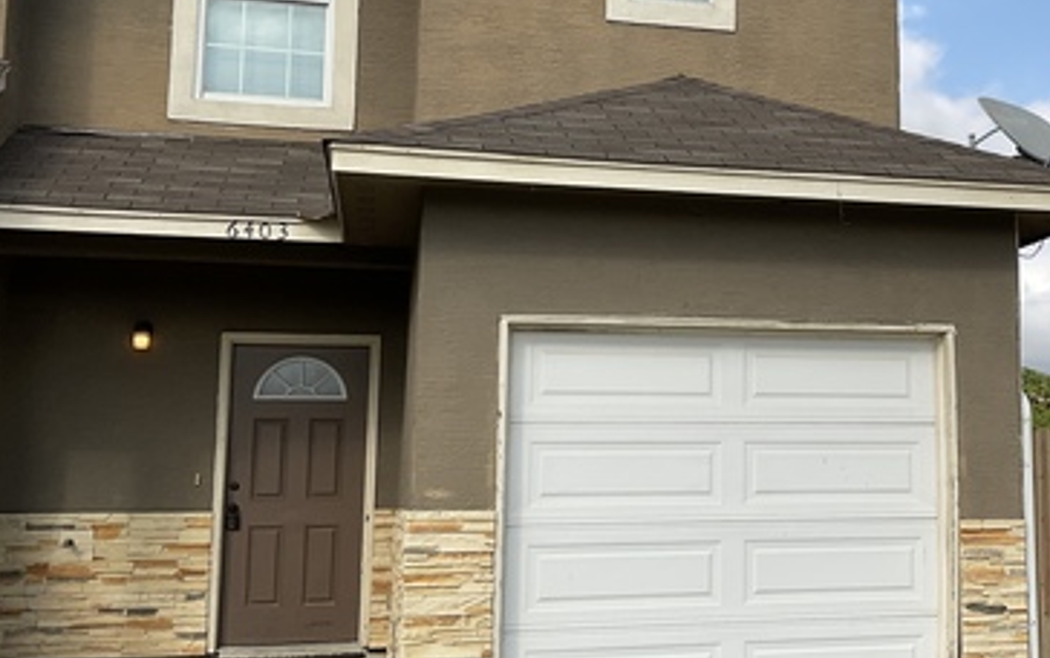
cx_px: 860
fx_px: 1546
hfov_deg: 36.1
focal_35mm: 54
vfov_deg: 24.0
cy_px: 283
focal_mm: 3
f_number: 1.8
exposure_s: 1/2227
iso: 16
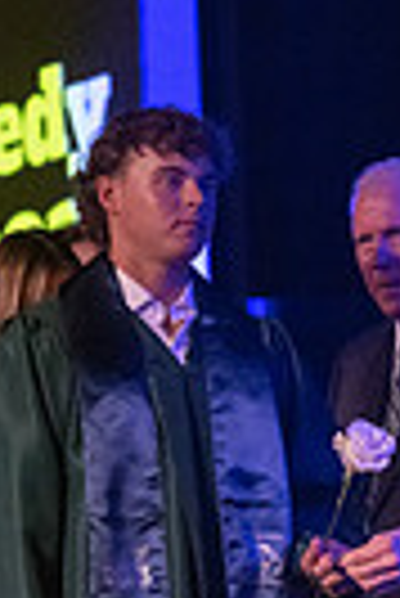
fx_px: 3939
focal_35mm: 237
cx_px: 229
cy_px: 396
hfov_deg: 5.8
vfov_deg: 8.7
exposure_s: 1/1000
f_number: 2.8
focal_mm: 70
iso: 16000
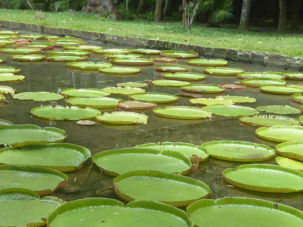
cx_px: 92
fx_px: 692
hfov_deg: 24.5
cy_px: 221
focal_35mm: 79
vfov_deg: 18.3
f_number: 3.3
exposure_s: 1/125
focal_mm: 4.3
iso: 80
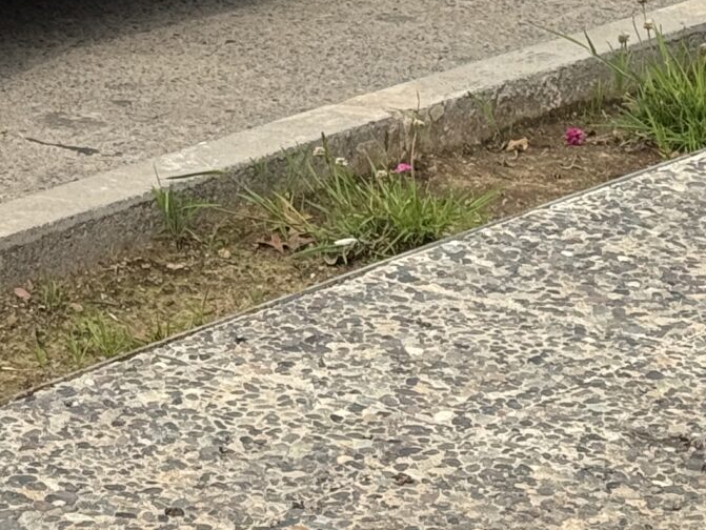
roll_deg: +0.7
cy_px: -399
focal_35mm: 183
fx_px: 3734
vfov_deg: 7.9
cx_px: -168
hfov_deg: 10.6
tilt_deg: -4.0
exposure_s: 1/966
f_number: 1.78
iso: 64
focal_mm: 6.76
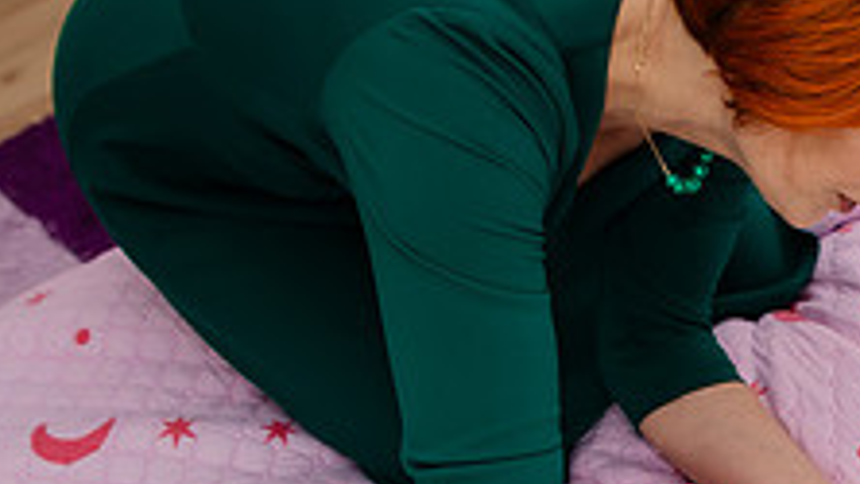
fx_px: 1665
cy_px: 450
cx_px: 987
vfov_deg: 16.3
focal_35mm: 73
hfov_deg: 26.3
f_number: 3.5
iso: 500
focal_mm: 24
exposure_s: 1/250
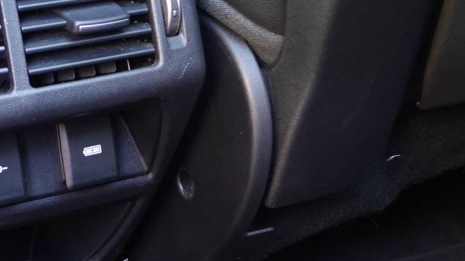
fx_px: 1282
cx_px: 3
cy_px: 59
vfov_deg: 11.6
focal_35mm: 104
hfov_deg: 20.0
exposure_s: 1/15
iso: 800
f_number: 2.8
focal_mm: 17.37
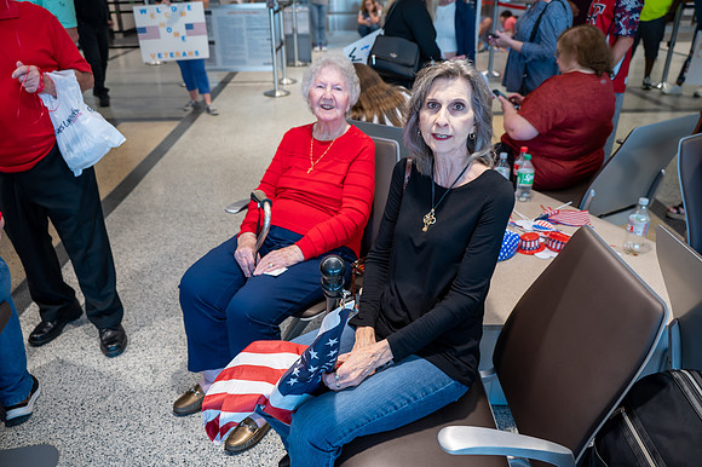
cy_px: 234
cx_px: 351
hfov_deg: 63.7
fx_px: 565
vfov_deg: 44.9
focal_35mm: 29
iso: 800
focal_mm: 29
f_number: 4.5
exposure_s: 1/40
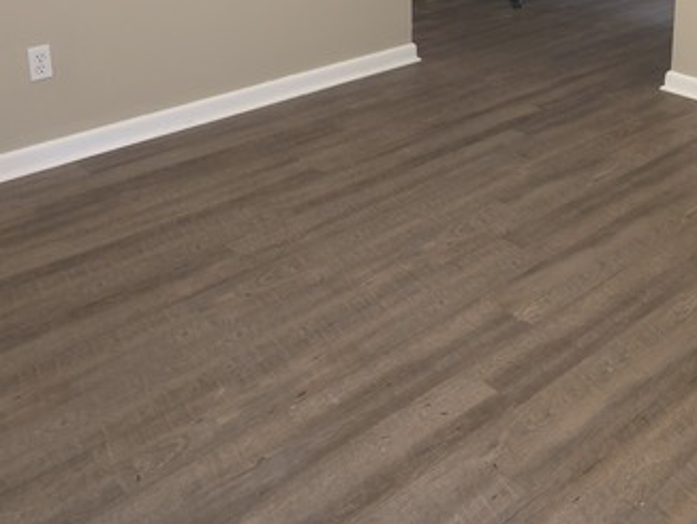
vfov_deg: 29.0
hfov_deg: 39.5
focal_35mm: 47
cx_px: 508
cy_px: 2
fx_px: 947
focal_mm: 6.3
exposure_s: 1/24
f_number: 1.7
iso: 320
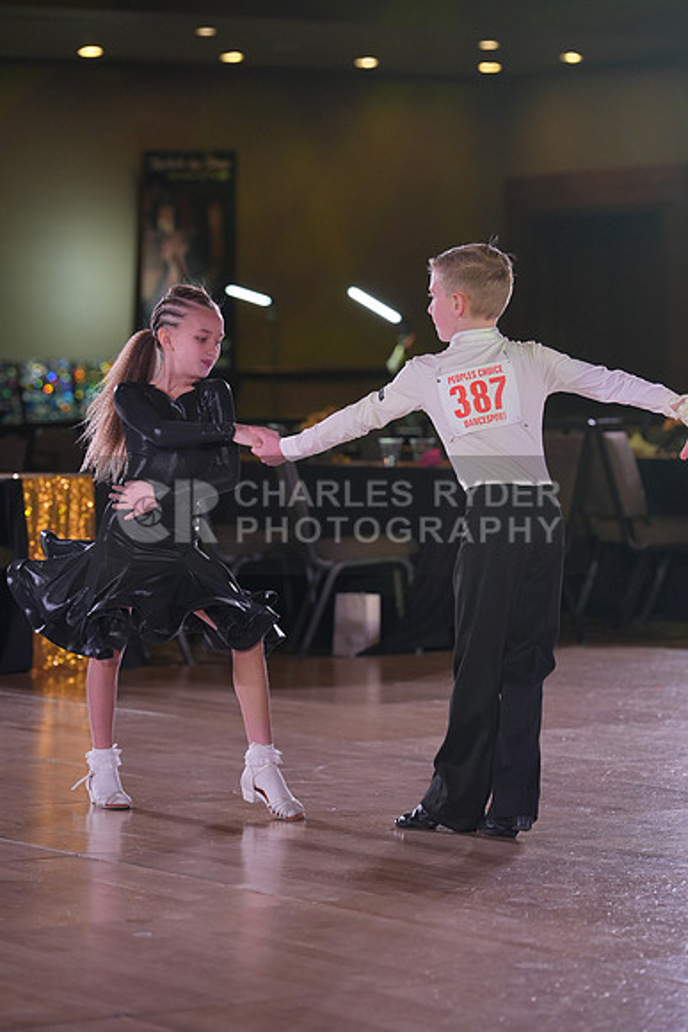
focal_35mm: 132
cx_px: 344
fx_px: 3781
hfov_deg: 10.4
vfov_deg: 15.5
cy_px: 516
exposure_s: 1/400
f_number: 4
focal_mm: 132
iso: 800
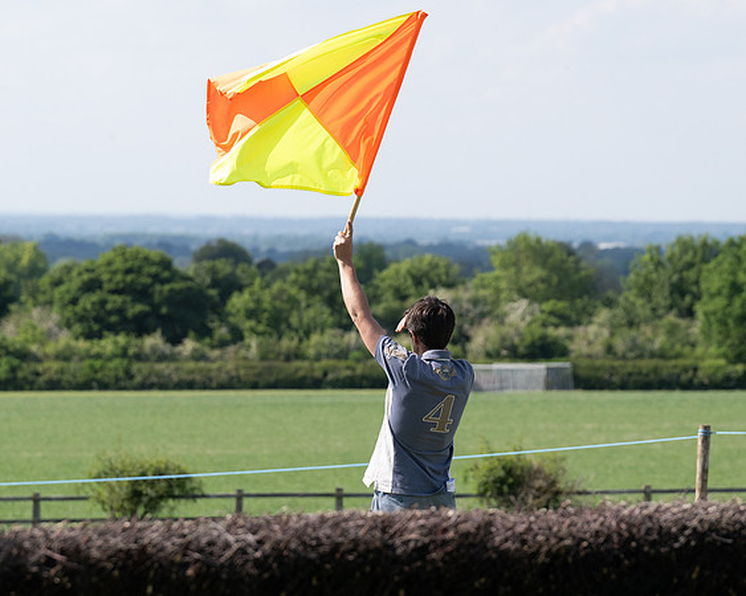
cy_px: 318
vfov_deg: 7.5
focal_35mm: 206
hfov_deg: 9.4
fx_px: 4543
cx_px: 351
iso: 400
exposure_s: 1/3200
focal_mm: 110
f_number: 4
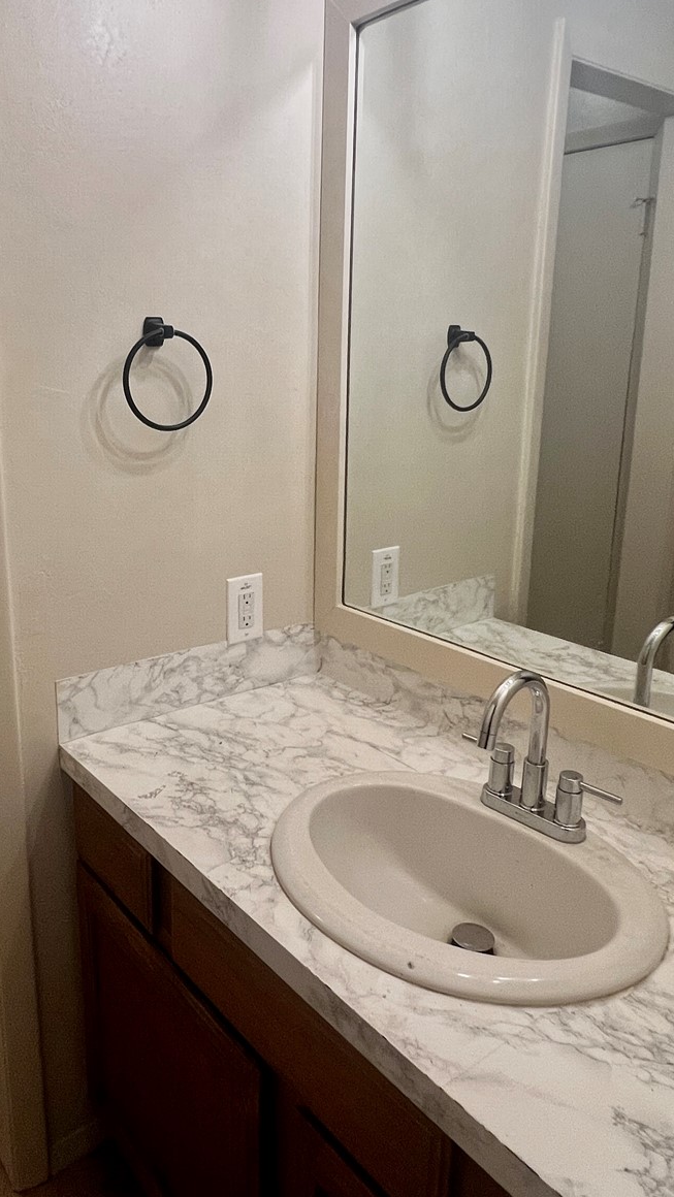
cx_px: 262
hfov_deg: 45.7
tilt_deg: -13.5
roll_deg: -0.2
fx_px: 794
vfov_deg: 73.9
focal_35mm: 25
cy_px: 553
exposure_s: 1/120
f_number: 1.8
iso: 125
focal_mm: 1.57
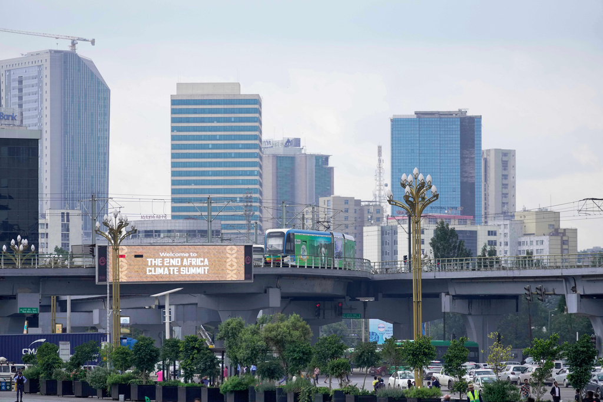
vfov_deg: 6.9
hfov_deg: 10.3
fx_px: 3349
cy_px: 201
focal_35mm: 200
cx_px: 302
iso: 640
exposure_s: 1/3200
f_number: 2.8
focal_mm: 200
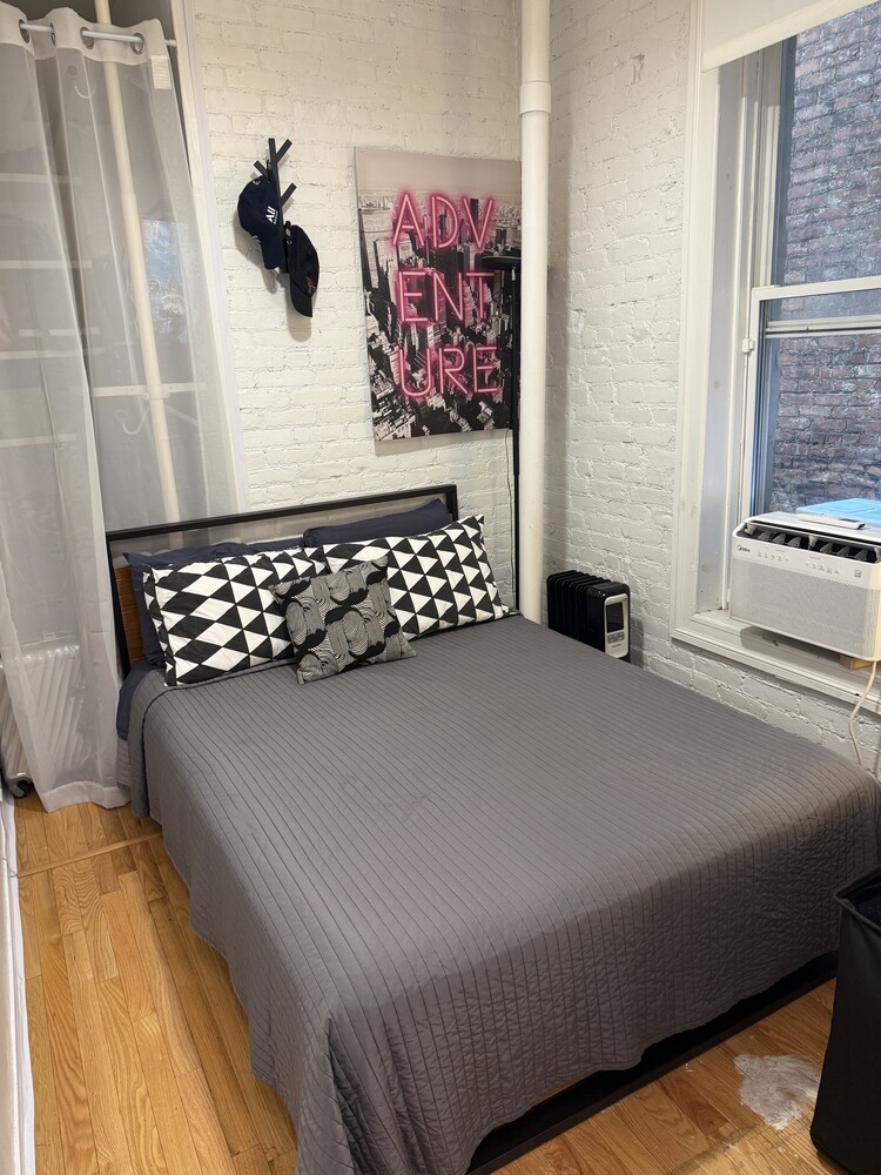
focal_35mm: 24
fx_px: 814
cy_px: 588
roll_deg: +2.2
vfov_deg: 71.6
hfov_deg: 56.8
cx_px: 440
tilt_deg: -14.8
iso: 160
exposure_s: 1/60
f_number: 1.78
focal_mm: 6.76
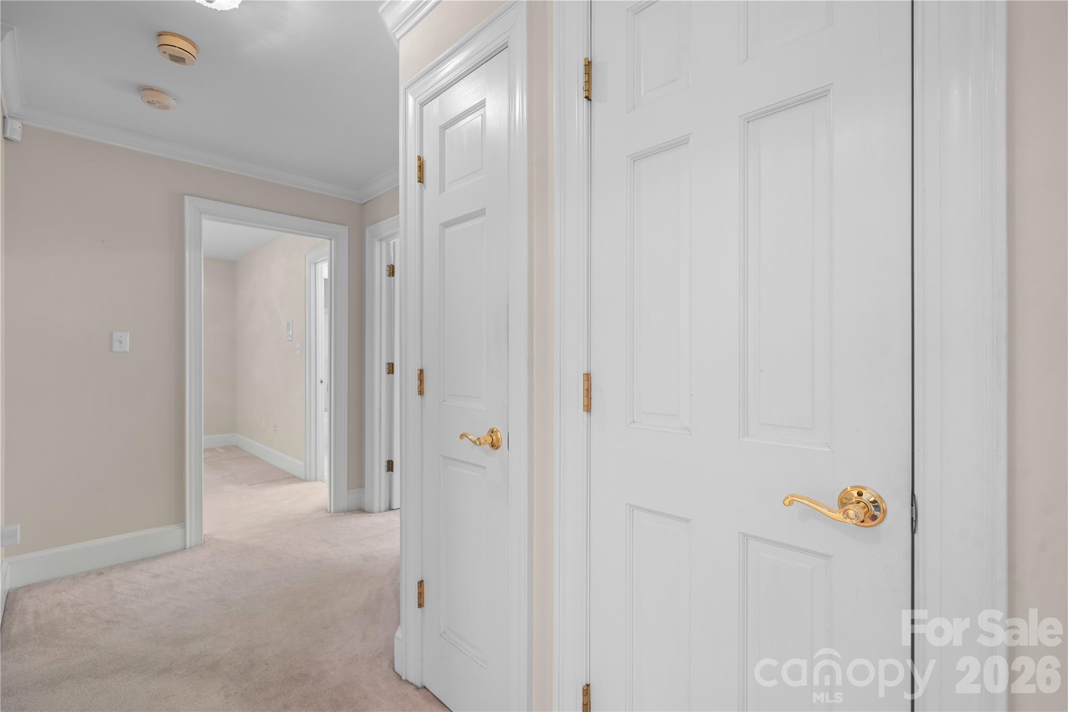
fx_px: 445
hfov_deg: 100.4
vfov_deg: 77.3
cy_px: 356
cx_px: 534
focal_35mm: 15
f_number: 8
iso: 400
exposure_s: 1
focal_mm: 15
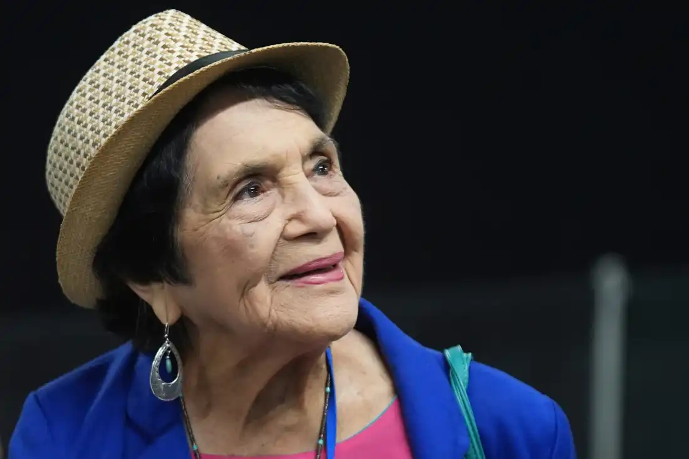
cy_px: 230
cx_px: 344
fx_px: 2583
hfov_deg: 15.2
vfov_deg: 10.2
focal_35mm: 135
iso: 3200
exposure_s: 1/200
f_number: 2.8
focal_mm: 90
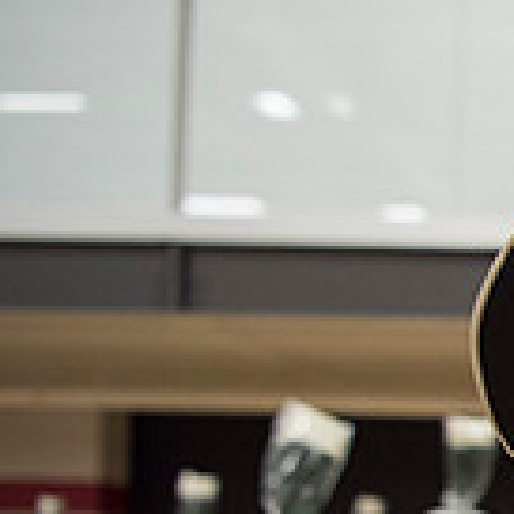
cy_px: 671
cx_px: 1017
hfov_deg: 15.8
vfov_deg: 18.5
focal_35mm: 87
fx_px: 1462
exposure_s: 1/320
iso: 2000
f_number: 3.2
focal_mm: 24
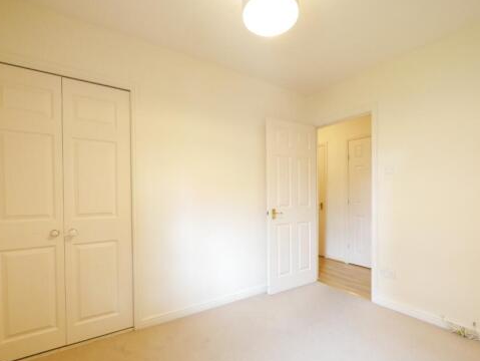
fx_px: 236
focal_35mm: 17
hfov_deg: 90.9
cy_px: 200
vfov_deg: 74.6
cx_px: 252
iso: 3200
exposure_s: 1/50
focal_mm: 7
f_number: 4
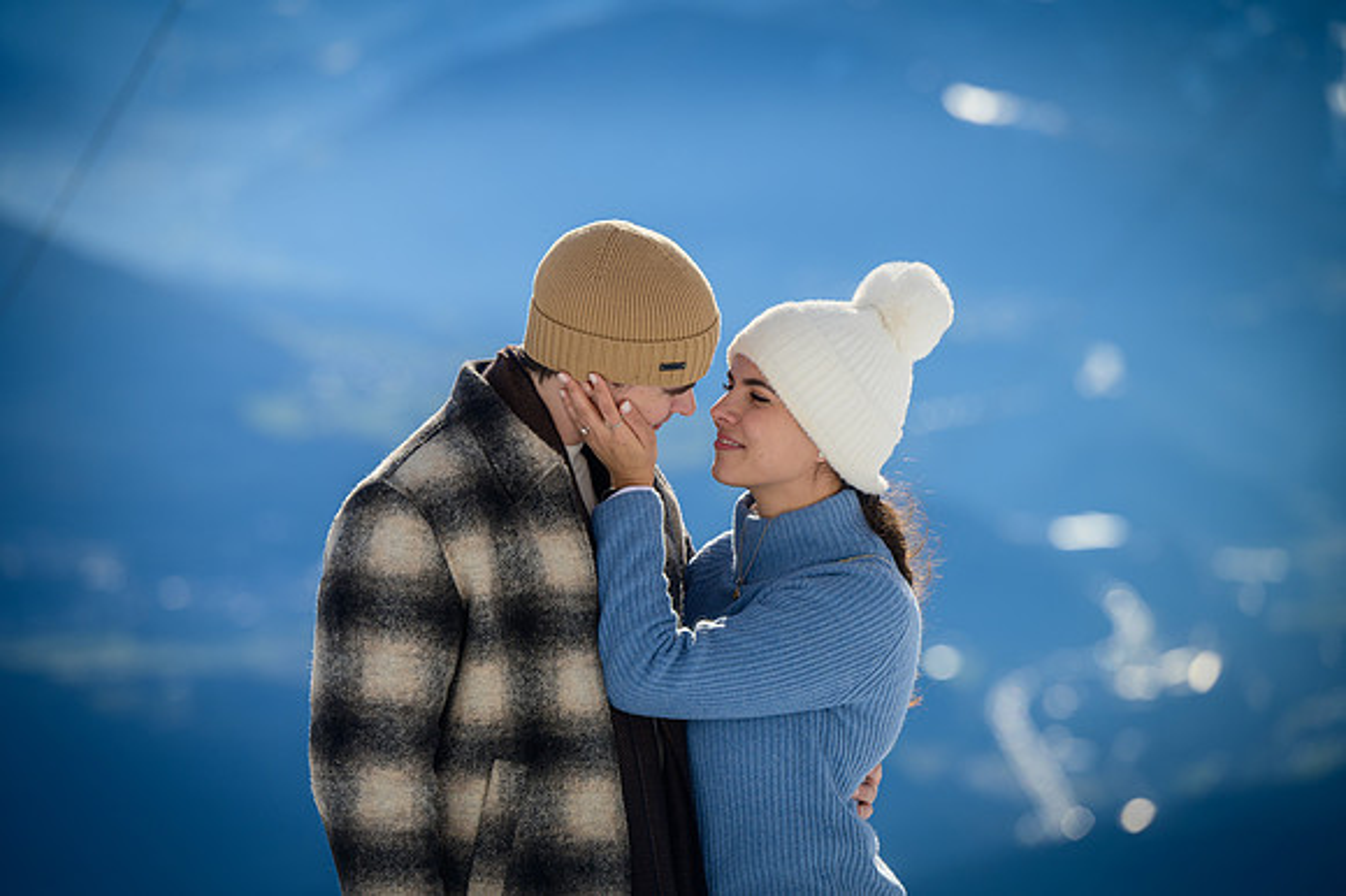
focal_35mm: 140
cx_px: 673
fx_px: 5231
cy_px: 448
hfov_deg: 14.7
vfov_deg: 9.8
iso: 100
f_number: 3.5
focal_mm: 140
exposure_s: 1/2000
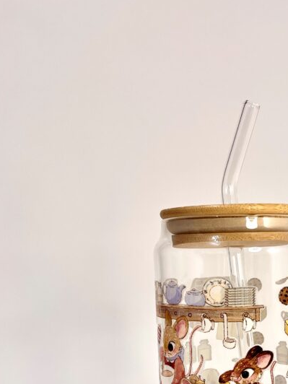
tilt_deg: -10.4
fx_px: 555
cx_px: 228
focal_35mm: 50
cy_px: 345
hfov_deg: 28.5
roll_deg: +2.0
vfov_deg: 35.9
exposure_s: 1/100
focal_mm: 5.1
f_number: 1.6
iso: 50
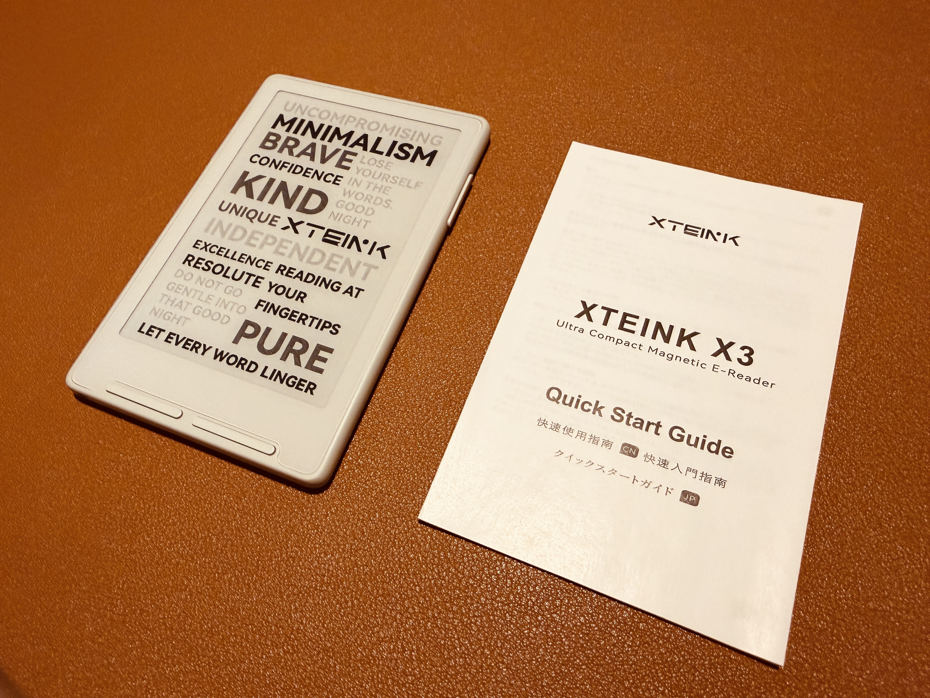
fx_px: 645
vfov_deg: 56.8
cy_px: 349
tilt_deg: -61.8
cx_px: 465
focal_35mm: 24
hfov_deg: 71.6
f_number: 2.2
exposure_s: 1/60
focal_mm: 2.22
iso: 320
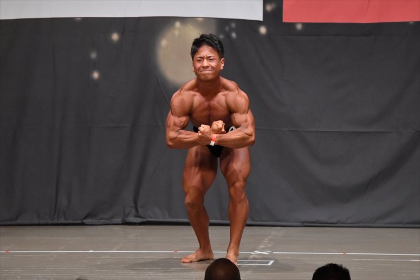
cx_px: 210
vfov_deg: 5.1
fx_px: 3149
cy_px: 140
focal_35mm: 270
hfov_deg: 7.6
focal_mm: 180
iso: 6400
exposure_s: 1/400
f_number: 5.6
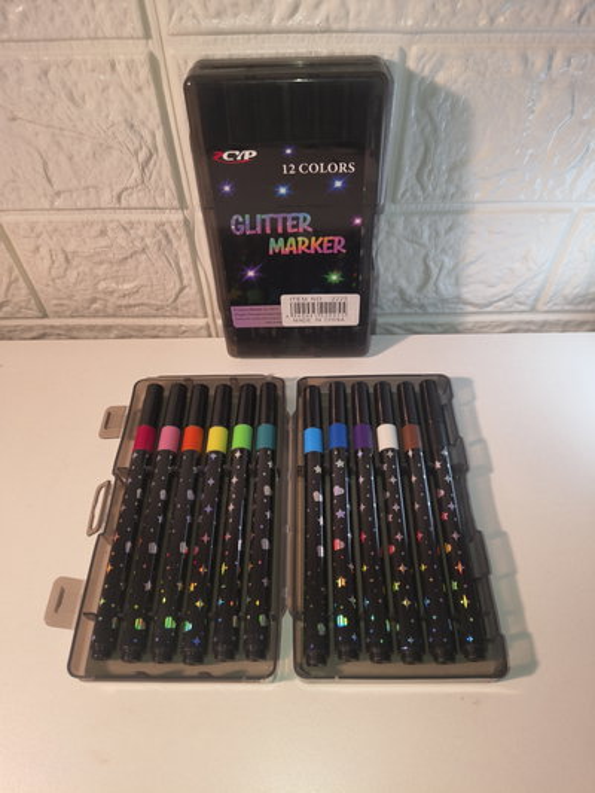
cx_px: 298
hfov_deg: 56.8
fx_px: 550
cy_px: 396
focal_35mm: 24
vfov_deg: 71.6
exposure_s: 1/100
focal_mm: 5.56
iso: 220
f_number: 1.8
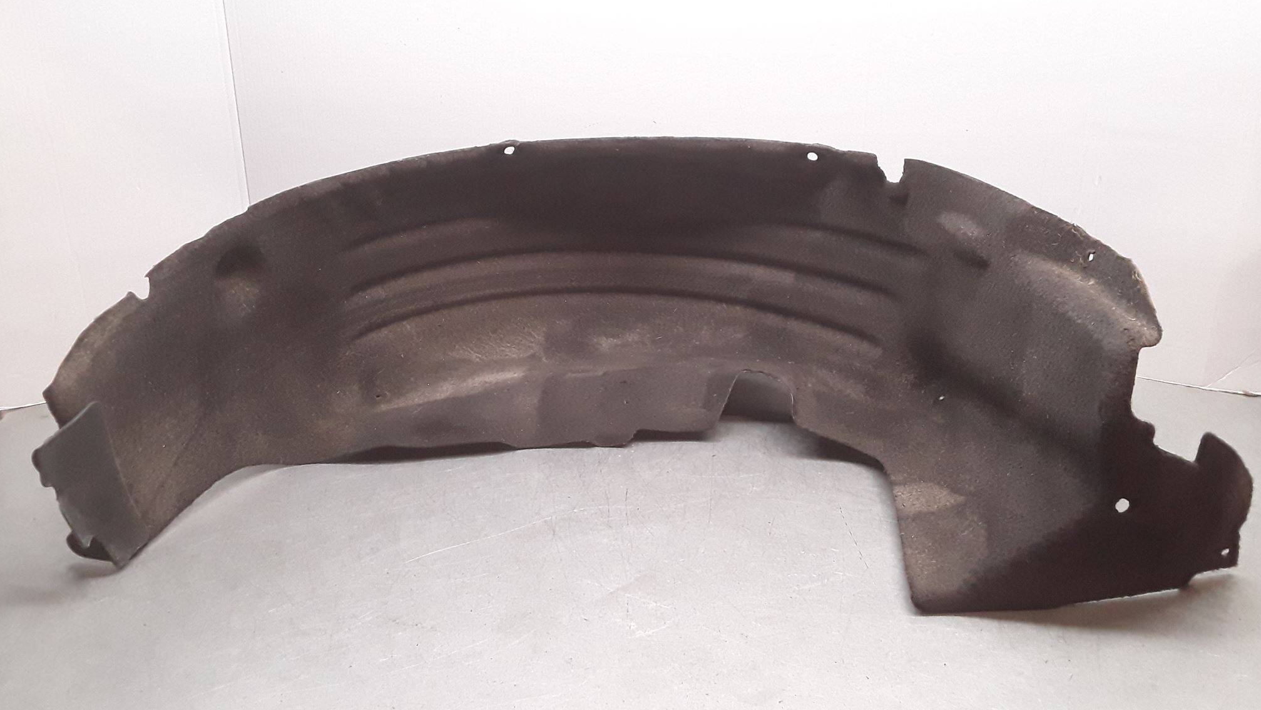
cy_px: 323
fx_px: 1037
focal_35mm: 31
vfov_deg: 37.8
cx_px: 626
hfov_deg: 62.6
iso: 100
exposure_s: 1/100
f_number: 1.9
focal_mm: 2.91
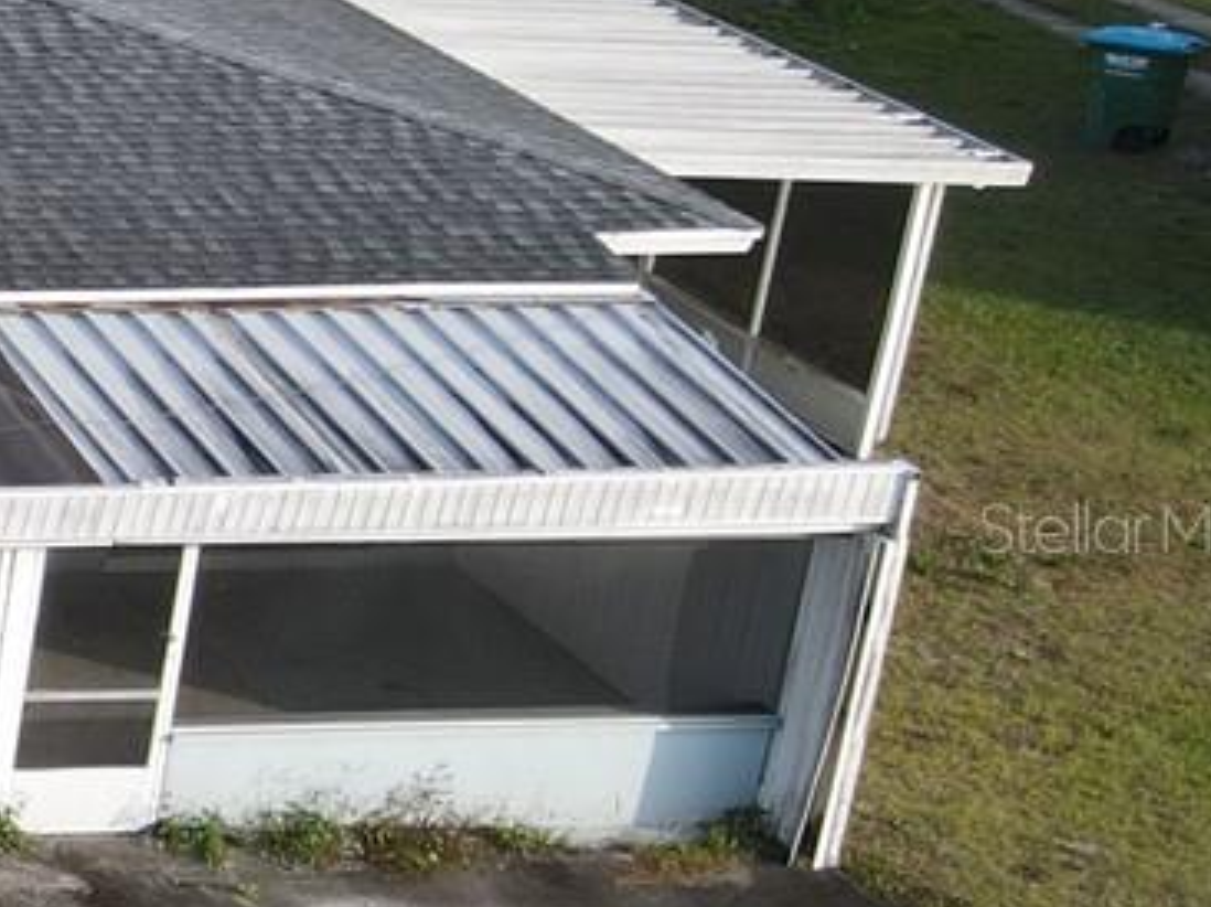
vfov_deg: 14.1
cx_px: -1357
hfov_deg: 14.7
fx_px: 3671
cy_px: 526
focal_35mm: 105
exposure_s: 1/250
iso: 100
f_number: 2.8
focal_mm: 4.5
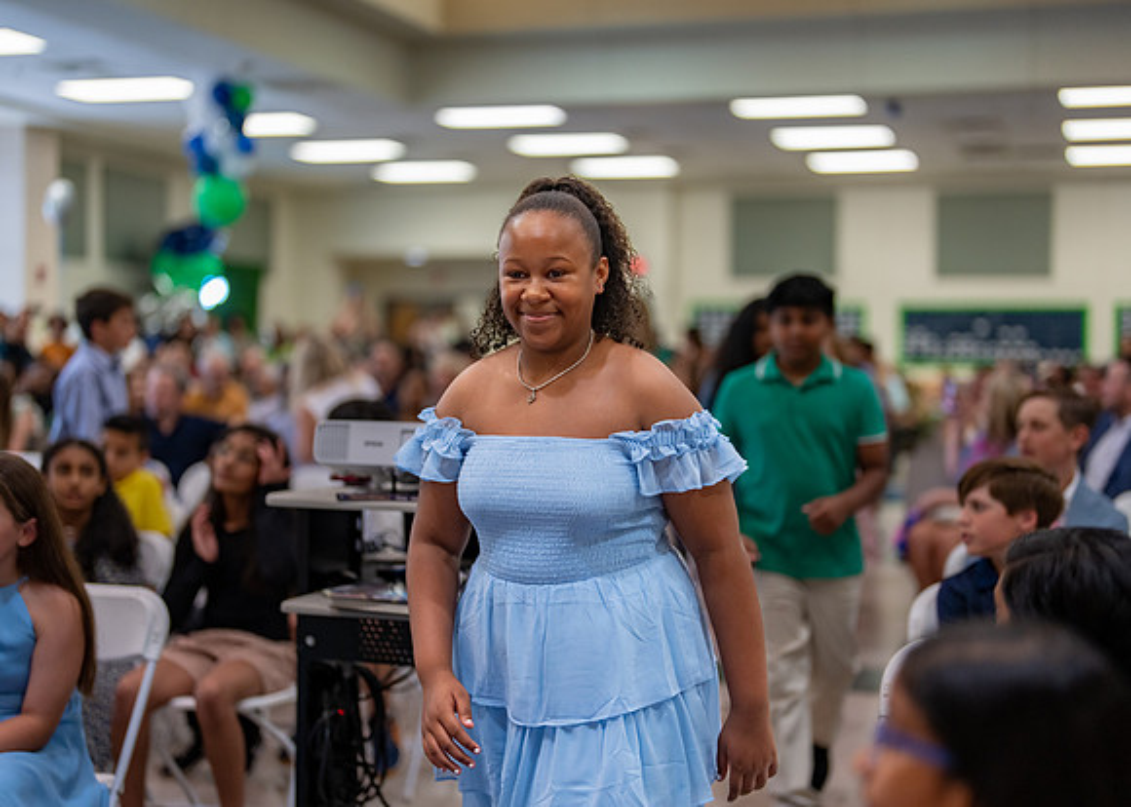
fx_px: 1722
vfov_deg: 26.4
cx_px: 566
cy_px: 404
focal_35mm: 54
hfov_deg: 36.4
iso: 640
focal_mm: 50
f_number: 1.2
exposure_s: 1/640
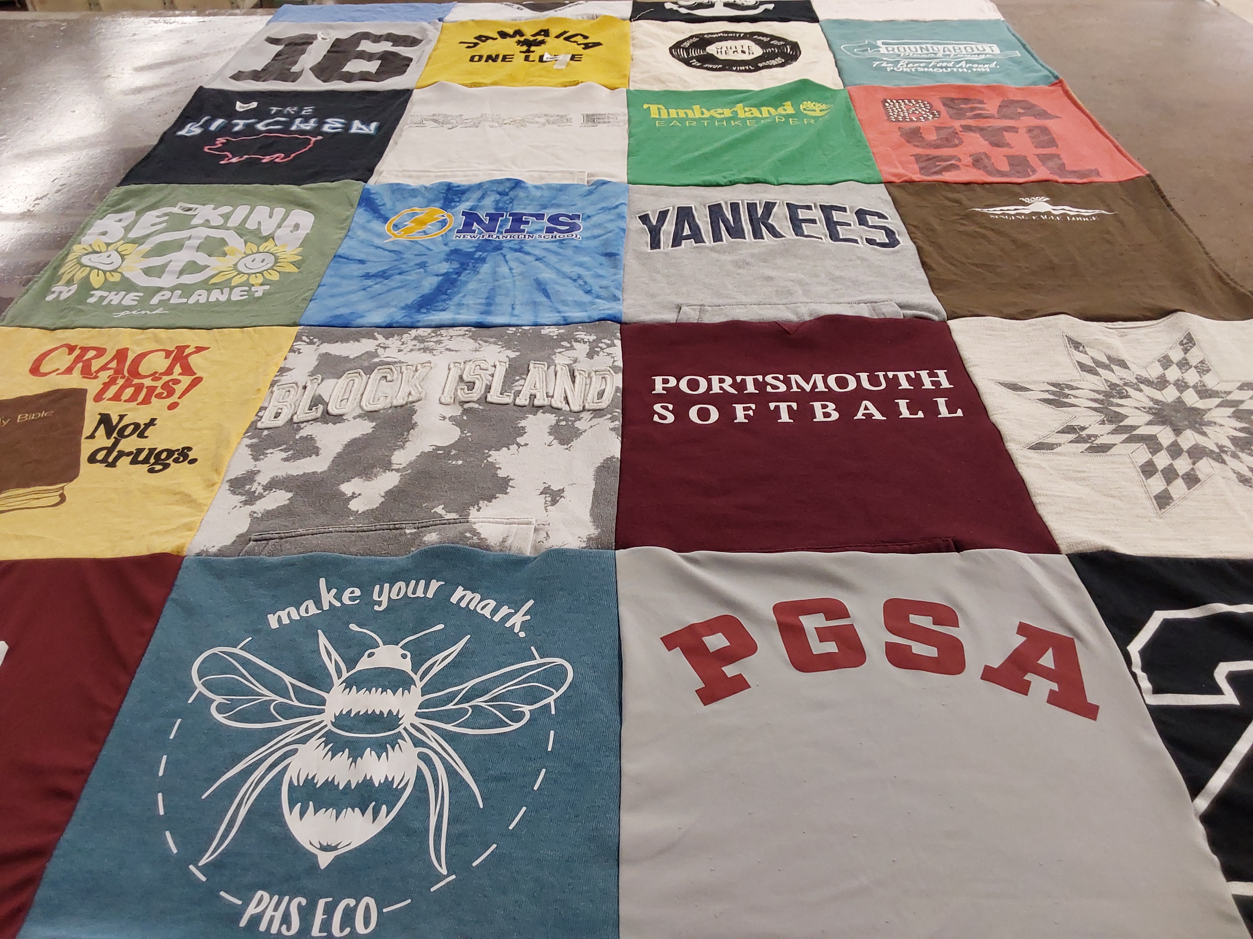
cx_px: 626
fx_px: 1014
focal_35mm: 28
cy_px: 470
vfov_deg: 49.7
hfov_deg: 63.4
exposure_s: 1/60
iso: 100
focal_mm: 2.91
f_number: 1.9
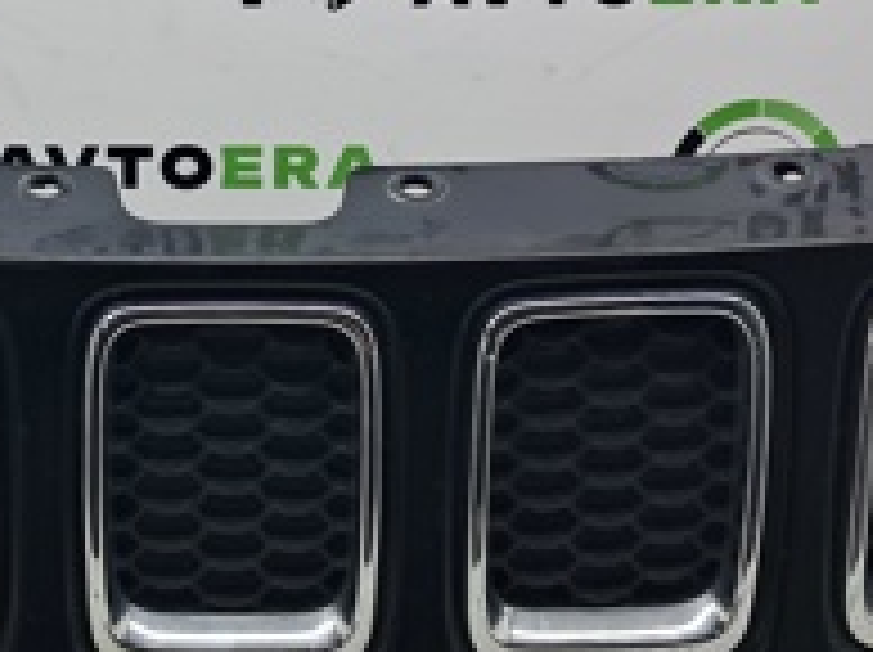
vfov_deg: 16.5
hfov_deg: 21.8
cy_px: 259
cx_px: 216
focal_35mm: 89
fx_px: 2242
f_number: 1.8
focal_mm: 4
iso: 50
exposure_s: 1/50
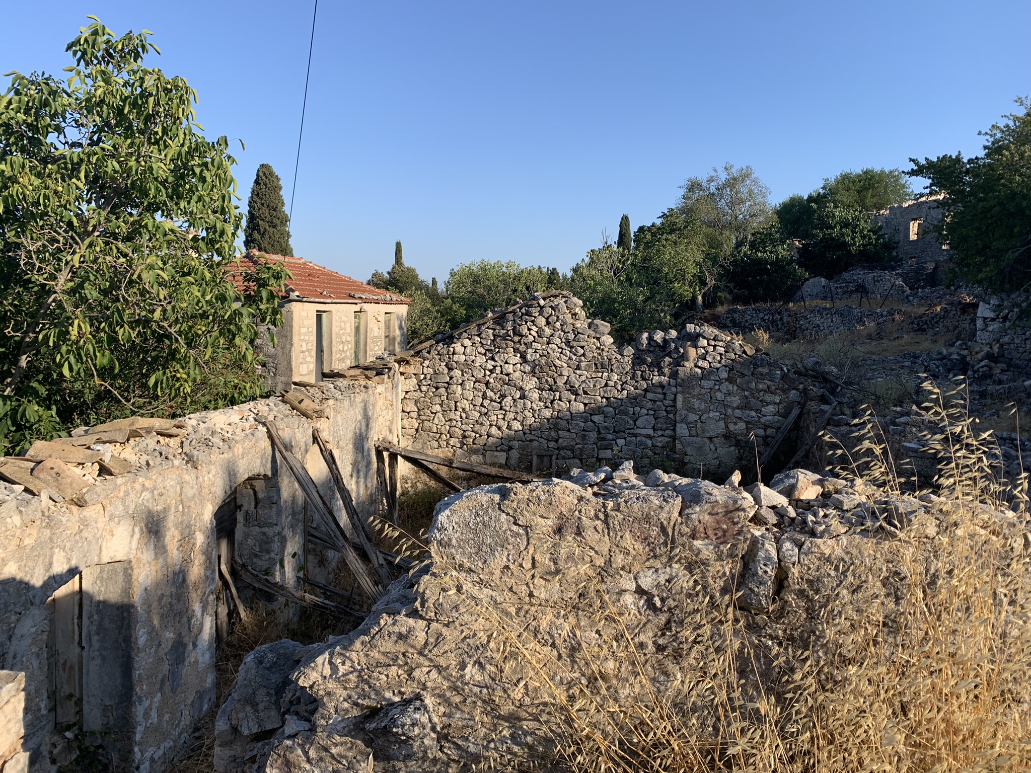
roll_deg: -0.2
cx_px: 516
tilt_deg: -4.8
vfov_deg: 53.1
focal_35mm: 26
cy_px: 386
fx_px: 774
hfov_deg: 67.3
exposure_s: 1/1536
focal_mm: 4.25
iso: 25
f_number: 1.8
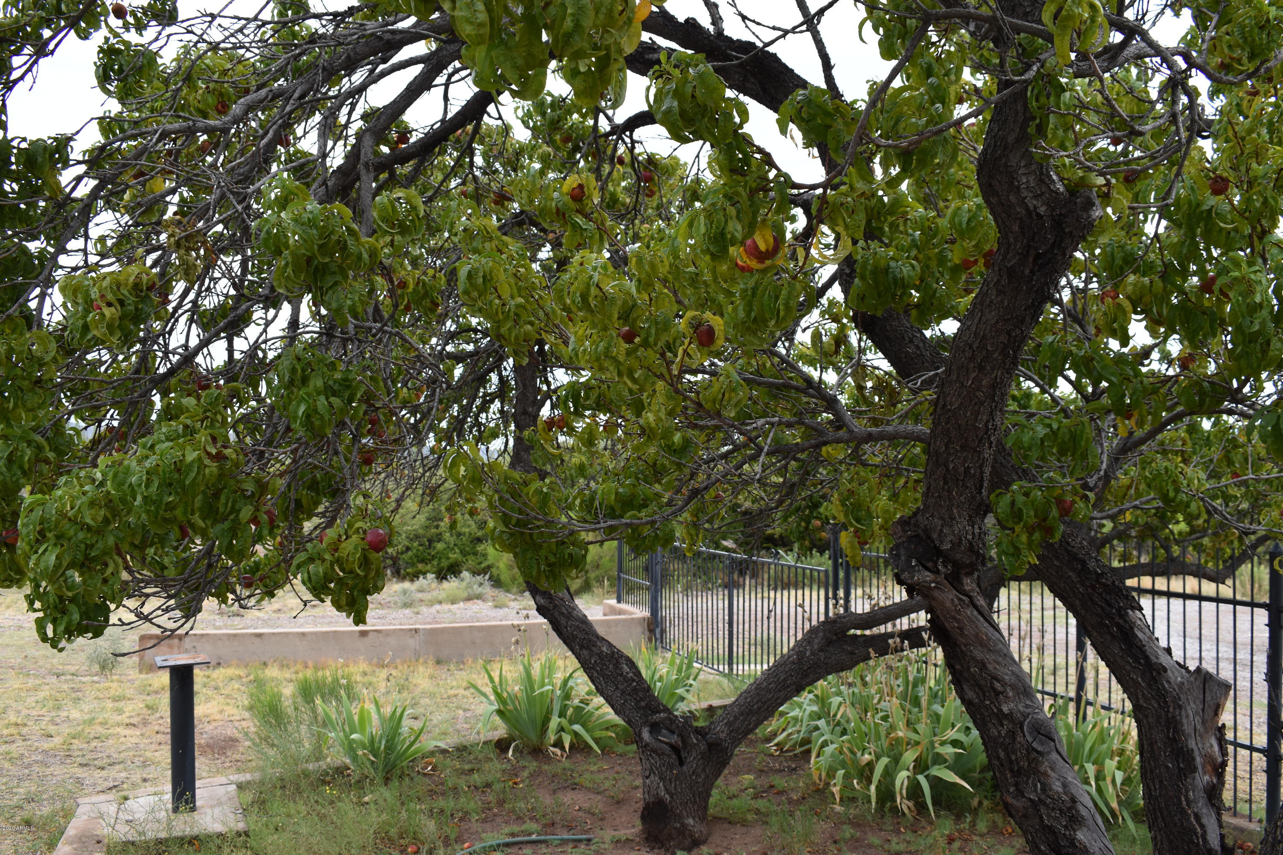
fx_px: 1176
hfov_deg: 57.2
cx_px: 642
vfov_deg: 40.0
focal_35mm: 33
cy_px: 428
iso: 200
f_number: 7.1
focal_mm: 22
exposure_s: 1/250
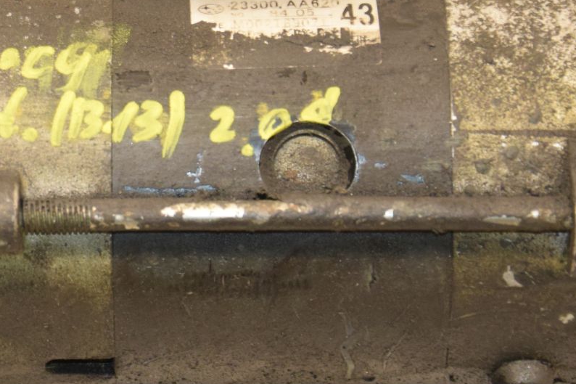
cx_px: 60
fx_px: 3583
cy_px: 60
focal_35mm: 224
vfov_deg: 6.1
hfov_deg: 9.2
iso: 800
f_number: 5
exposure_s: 1/160
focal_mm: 52
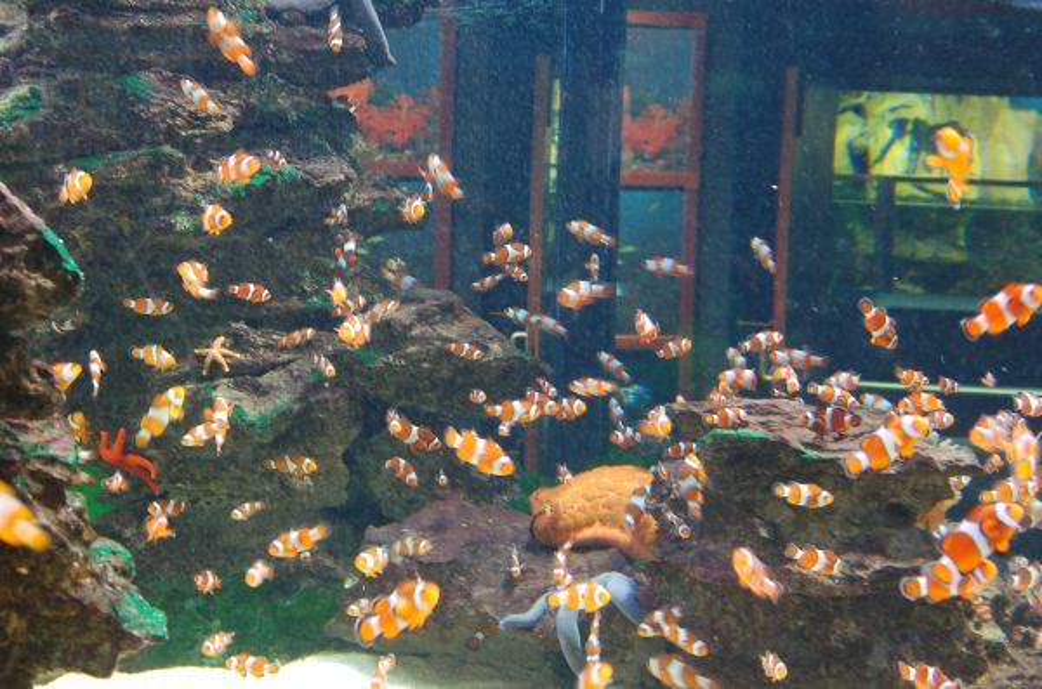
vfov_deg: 25.6
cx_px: 521
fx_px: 1516
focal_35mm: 52
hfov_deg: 37.9
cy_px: 344
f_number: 6.3
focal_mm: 35
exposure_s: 1/13
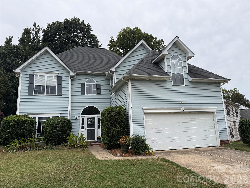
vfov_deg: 56.8
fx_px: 173
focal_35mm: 24
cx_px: 125
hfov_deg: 71.6
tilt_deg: +11.0
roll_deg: +2.1
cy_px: 94
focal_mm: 6.76
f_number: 1.78
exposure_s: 1/878
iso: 80
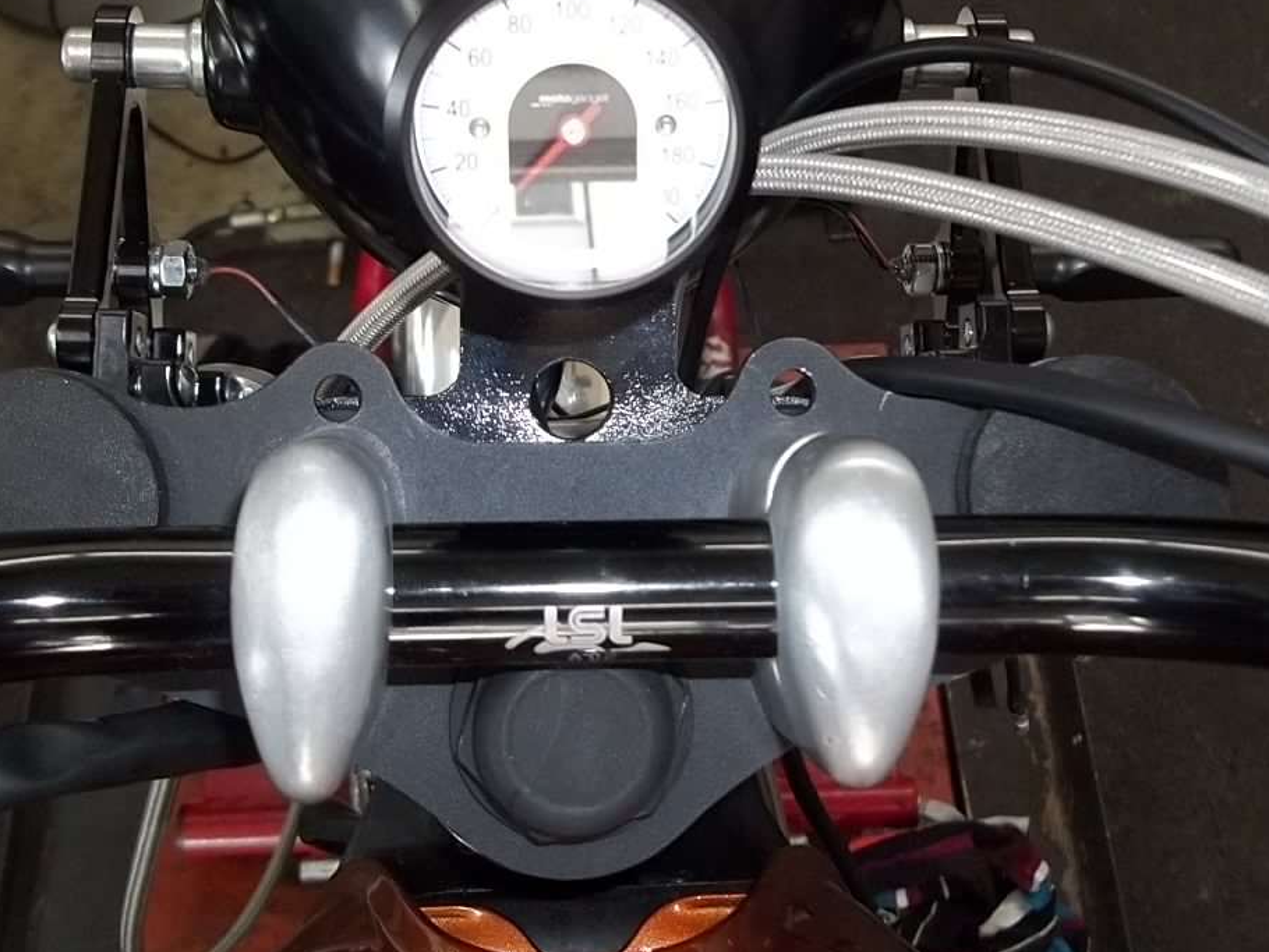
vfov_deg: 32.0
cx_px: 616
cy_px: 357
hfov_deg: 42.1
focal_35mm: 45
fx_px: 1650
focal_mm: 5.7
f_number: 2.9
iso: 160
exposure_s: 1/30
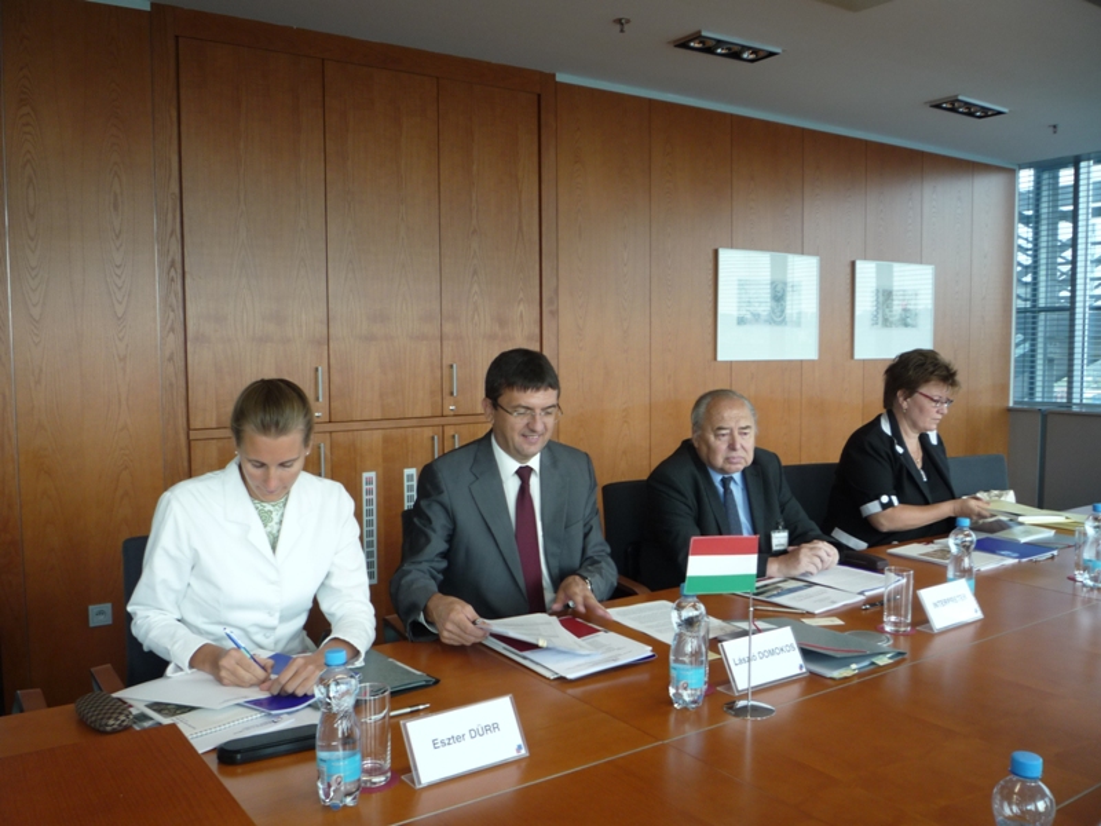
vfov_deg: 46.8
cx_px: 550
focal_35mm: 30
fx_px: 954
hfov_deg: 60.0
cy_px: 413
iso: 100
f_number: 3.3
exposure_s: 1/30
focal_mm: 5.2
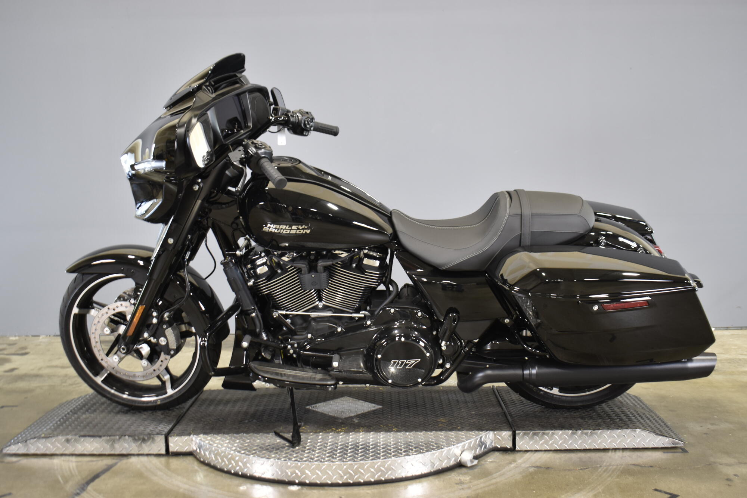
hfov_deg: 47.9
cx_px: 374
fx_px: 840
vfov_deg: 33.0
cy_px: 249
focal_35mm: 40
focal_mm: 27
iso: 400
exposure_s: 1/10
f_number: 4
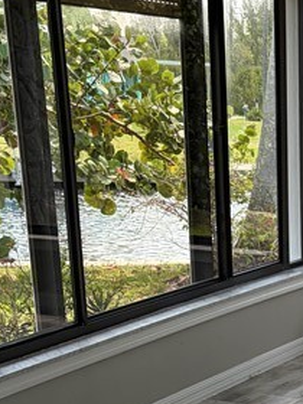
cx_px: 411
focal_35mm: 95
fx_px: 1109
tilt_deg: -22.7
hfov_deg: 14.8
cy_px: 518
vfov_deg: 19.2
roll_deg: -1.3
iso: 50
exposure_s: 1/381
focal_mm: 5.96
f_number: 1.6
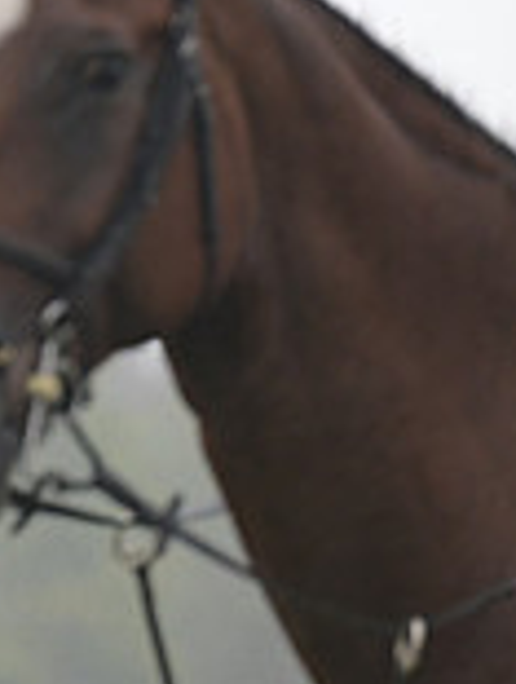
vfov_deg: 2.8
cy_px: 302
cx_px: -714
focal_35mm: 718
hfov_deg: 2.1
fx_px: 14212
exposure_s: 1/1250
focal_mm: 200
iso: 1250
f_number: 4.5
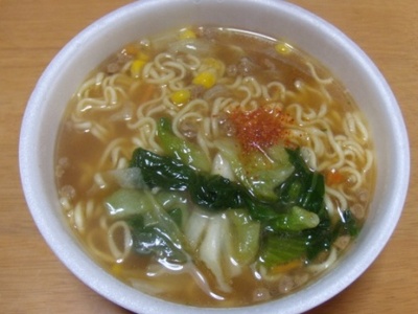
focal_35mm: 36
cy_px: 157
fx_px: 435
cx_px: 209
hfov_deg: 51.4
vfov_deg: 39.7
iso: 400
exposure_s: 1/60
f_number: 3.6
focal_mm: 6.4
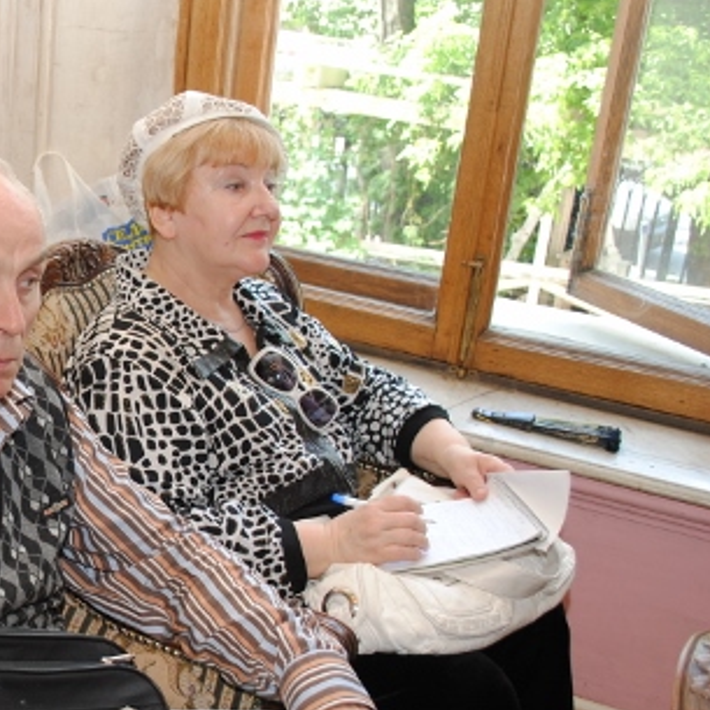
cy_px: 407
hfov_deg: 27.3
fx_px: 1369
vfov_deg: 29.0
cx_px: -14
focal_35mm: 59
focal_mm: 22
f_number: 4
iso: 200
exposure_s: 1/60
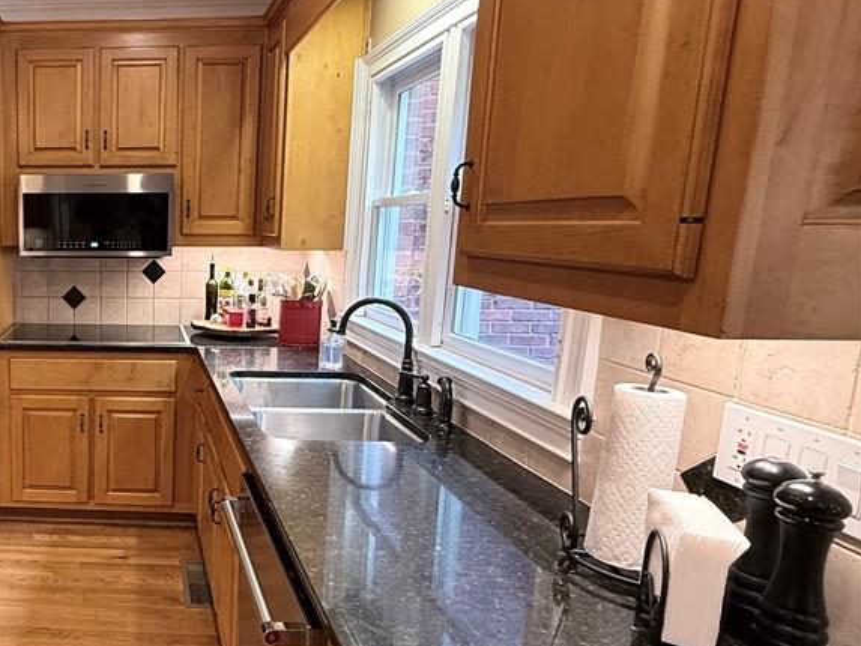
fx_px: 622
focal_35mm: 25
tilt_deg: -8.8
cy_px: 320
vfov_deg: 54.9
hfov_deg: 59.6
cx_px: 95
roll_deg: +0.3
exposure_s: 1/60
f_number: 2.2
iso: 250
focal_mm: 2.22
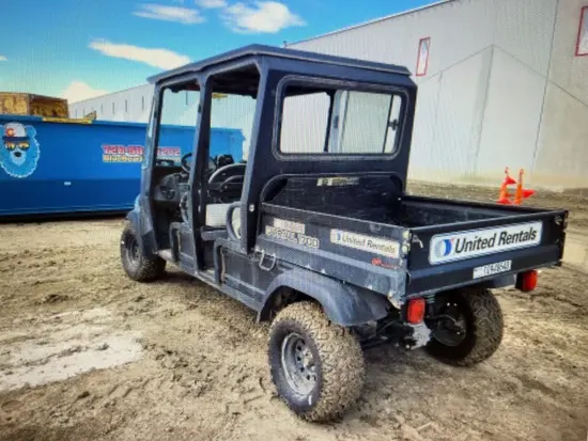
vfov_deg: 53.1
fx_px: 442
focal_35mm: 26
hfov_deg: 67.3
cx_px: 294
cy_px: 220
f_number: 1.6
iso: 64
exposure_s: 1/60
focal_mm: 5.1
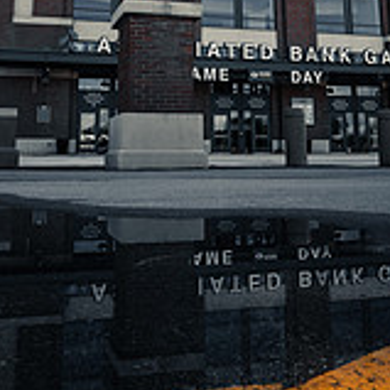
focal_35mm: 48
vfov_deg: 33.1
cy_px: 25
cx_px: 186
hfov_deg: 35.3
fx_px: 612
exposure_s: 1/250
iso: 250
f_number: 8
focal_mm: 20
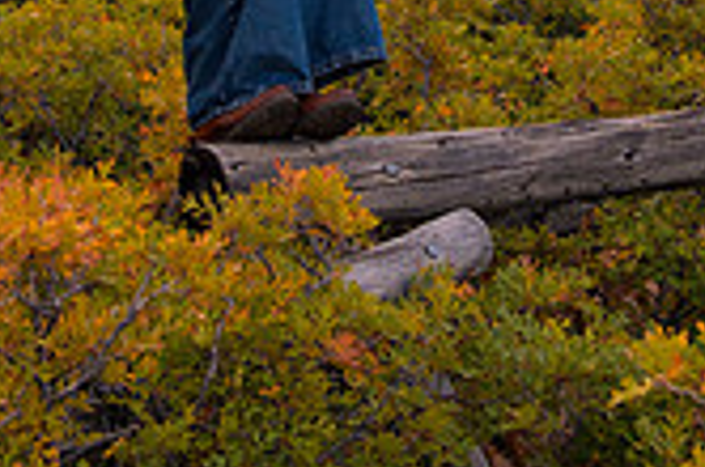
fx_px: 3147
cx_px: 437
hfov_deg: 12.8
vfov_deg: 8.2
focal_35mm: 161
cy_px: -340
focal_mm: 46
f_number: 5.6
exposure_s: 1/500
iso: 1250
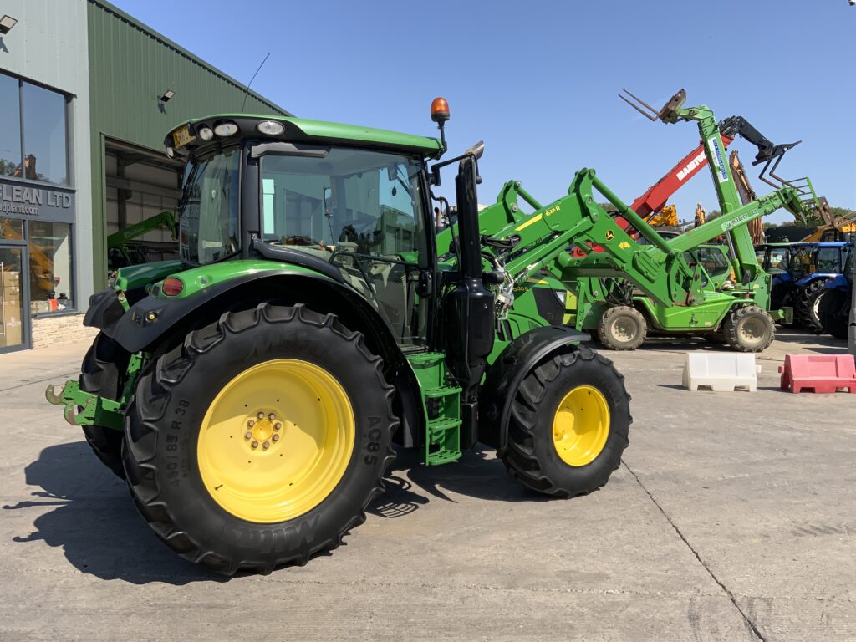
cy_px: 321
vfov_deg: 48.2
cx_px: 428
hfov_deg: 61.7
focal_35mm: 29
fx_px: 717
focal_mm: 3
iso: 16
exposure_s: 1/1534
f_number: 1.8
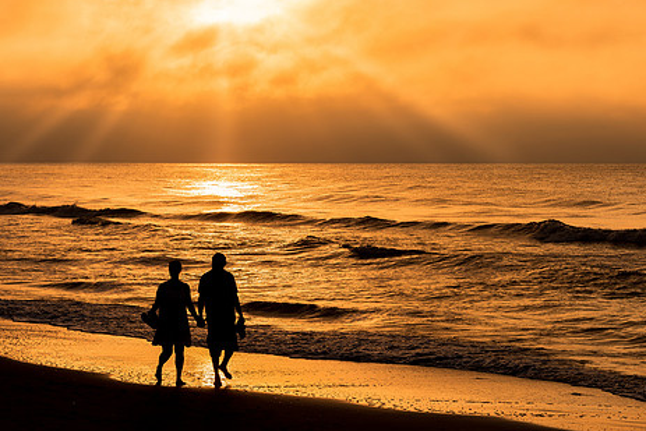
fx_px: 1903
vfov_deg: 12.9
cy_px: 188
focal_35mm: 106
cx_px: 371
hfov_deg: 19.3
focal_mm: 82
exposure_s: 1/350
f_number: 11
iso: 100
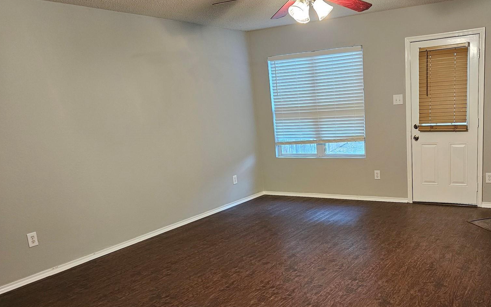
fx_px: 442
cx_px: 323
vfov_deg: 38.0
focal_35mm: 33
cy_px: 198
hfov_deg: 57.0
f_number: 1.7
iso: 800
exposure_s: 1/60
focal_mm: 6.3
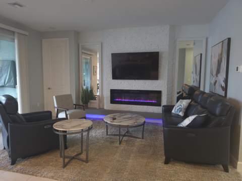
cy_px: 90
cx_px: 121
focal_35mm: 23
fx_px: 161
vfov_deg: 58.8
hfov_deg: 74.0
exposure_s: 1/60
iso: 160
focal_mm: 6.5
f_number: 1.4
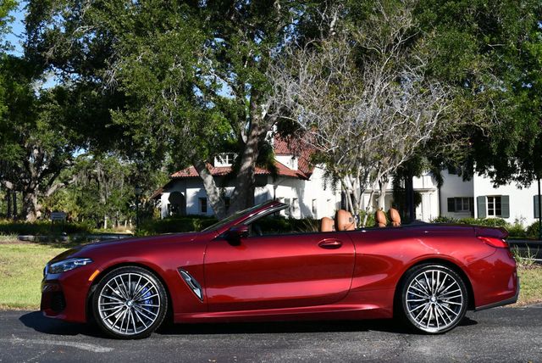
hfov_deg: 41.1
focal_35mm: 48
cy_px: 182
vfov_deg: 28.1
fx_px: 723
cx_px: 271
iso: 100
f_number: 8
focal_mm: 24
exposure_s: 1/250
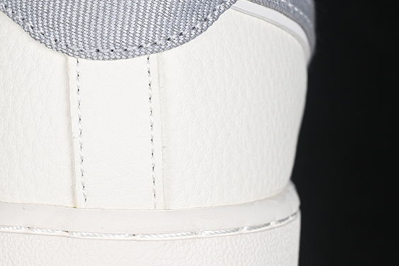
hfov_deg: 14.4
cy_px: 127
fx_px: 1574
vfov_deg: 9.7
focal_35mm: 142
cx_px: 112
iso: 160
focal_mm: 50
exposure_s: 1/80
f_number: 7.1
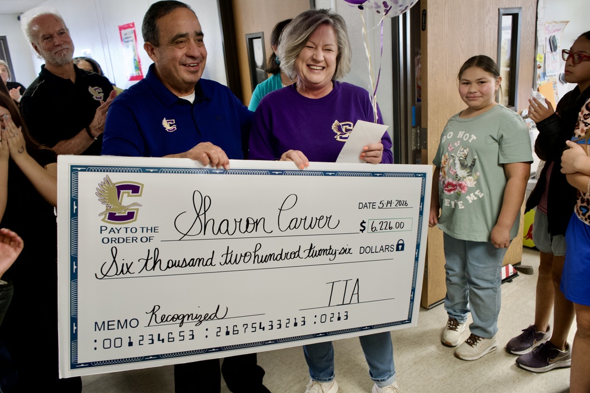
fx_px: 475
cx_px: 294
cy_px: 190
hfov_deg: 63.7
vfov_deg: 44.9
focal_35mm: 29
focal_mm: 28
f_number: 4
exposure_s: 1/160
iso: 2500
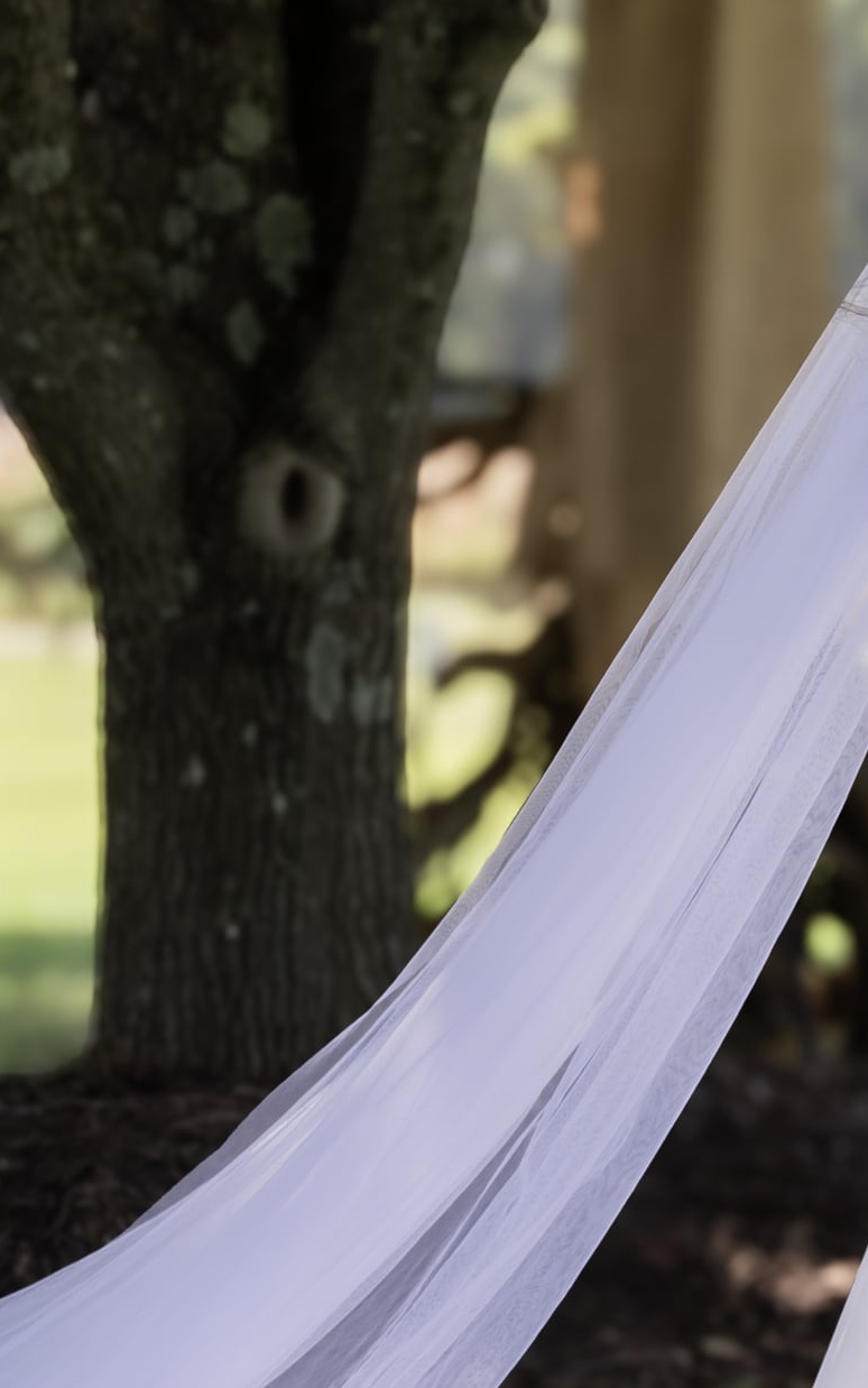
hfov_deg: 8.1
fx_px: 6133
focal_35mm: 162
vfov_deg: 12.9
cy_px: 690
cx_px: 827
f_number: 3.2
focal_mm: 54.7
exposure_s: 1/250
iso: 100
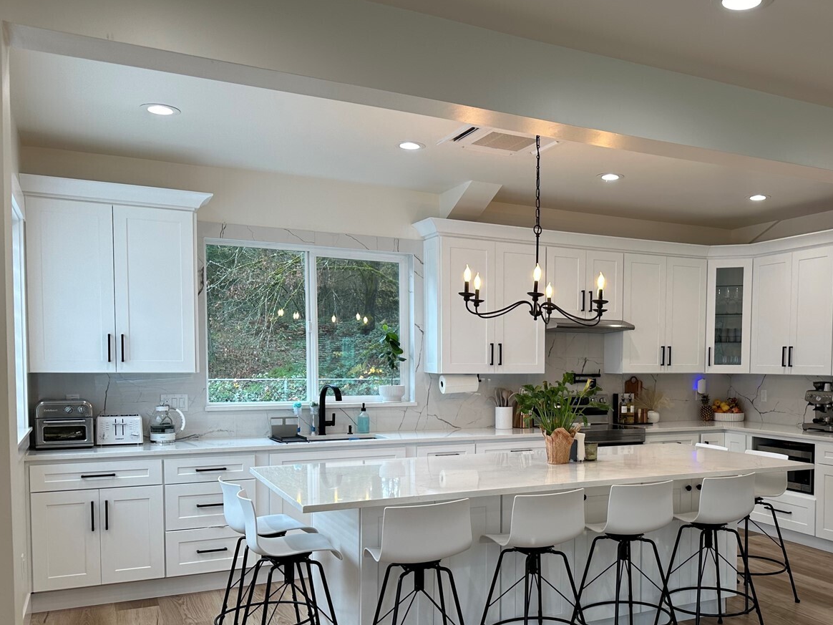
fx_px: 794
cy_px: 402
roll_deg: -0.9
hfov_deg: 54.1
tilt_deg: -4.0
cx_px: 566
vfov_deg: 42.5
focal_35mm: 33
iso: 80
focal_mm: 6.86
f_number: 1.78
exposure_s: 1/120
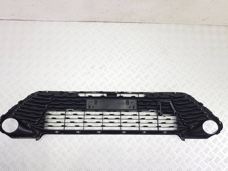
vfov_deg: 51.4
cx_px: 111
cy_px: 86
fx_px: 178
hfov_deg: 65.3
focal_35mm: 27
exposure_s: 1/100
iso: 80
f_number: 1.7
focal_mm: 4.2
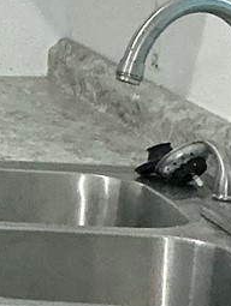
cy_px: -70
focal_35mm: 218
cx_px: -581
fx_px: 1935
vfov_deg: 8.9
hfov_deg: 6.1
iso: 200
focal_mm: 3
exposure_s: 1/60
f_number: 1.8
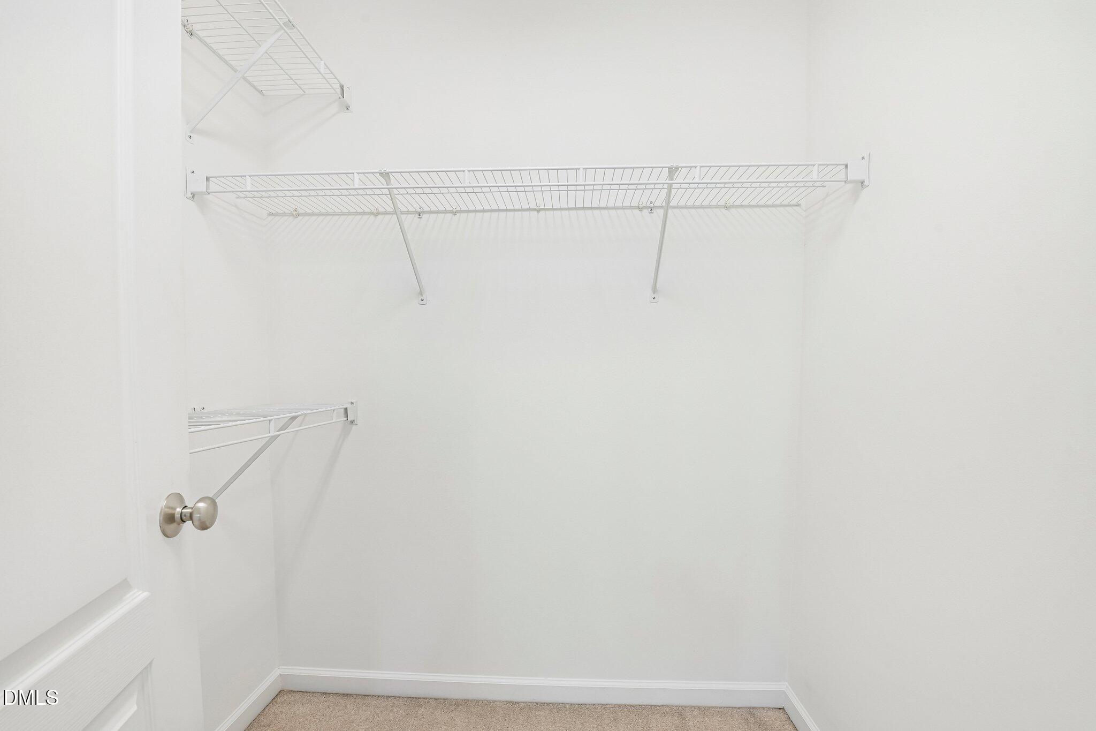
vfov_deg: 81.2
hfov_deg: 104.3
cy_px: 366
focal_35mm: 14
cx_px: 548
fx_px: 426
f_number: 9
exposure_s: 1/15
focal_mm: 14
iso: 200
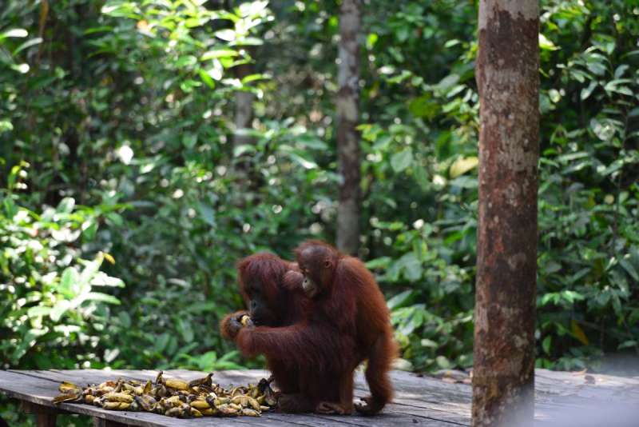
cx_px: 320
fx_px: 3551
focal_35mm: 200
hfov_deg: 10.3
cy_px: 214
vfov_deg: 6.9
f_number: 2.8
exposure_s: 1/200
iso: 160
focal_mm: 200
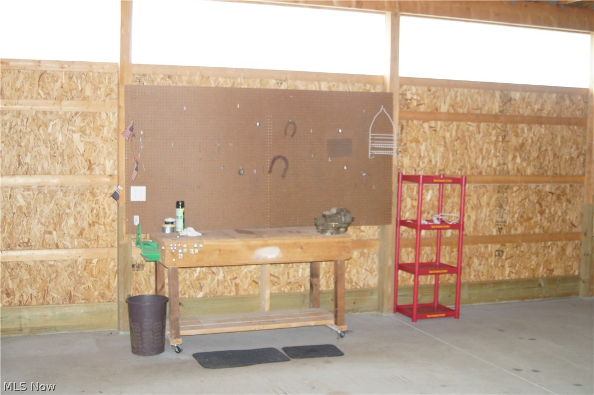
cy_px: 198
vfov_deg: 31.8
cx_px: 297
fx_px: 692
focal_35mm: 42
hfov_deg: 46.4
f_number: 4
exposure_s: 1/60
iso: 1000
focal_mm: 28
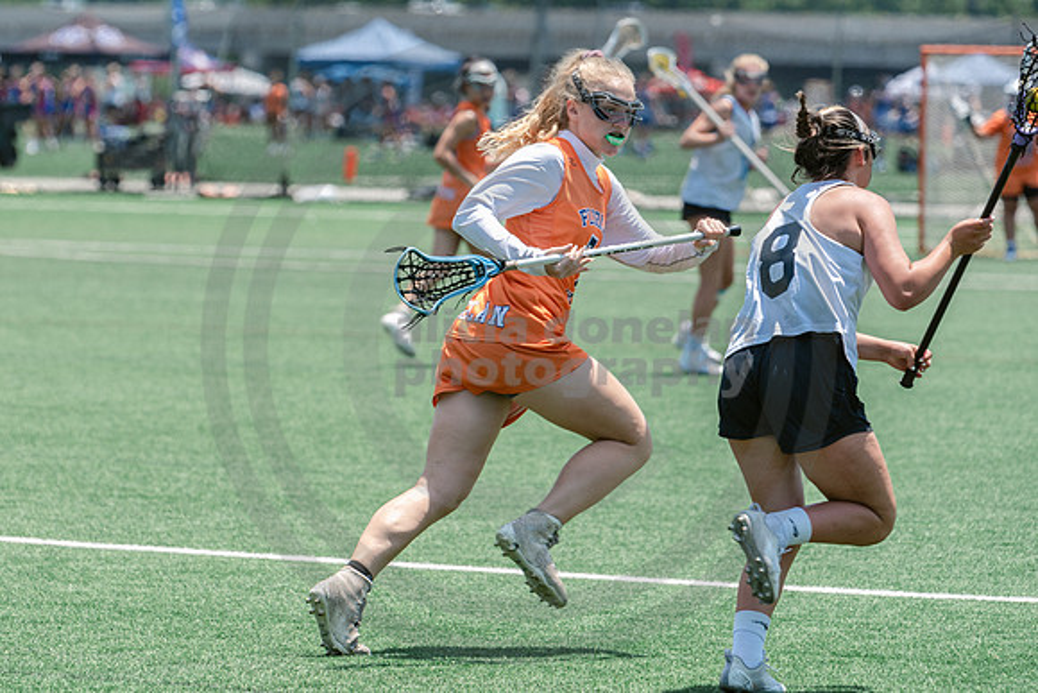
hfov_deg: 7.8
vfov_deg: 5.2
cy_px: 273
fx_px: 7602
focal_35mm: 264
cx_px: 360
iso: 400
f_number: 5
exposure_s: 1/1600
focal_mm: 200
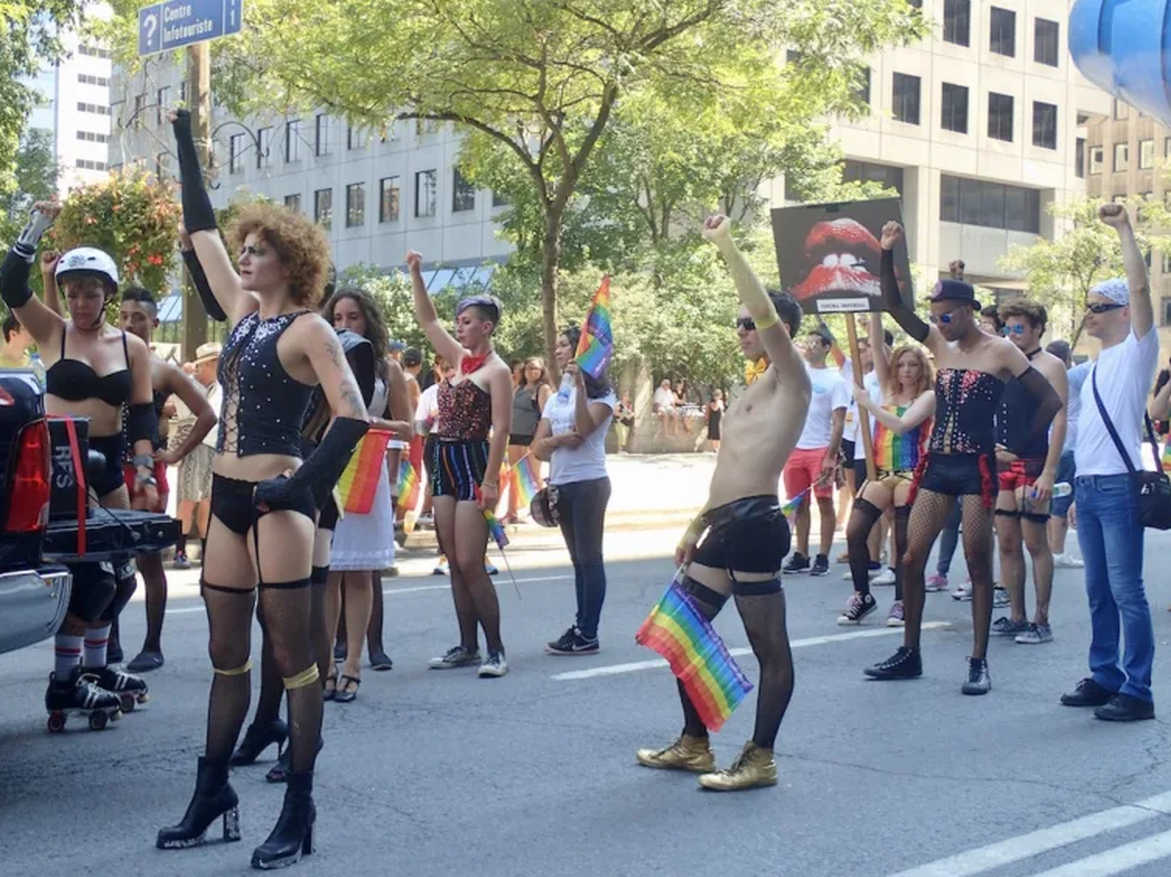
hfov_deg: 38.2
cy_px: 446
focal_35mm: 50
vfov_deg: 29.1
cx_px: 594
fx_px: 1691
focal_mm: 8.99
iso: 100
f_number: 4.5
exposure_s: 1/80
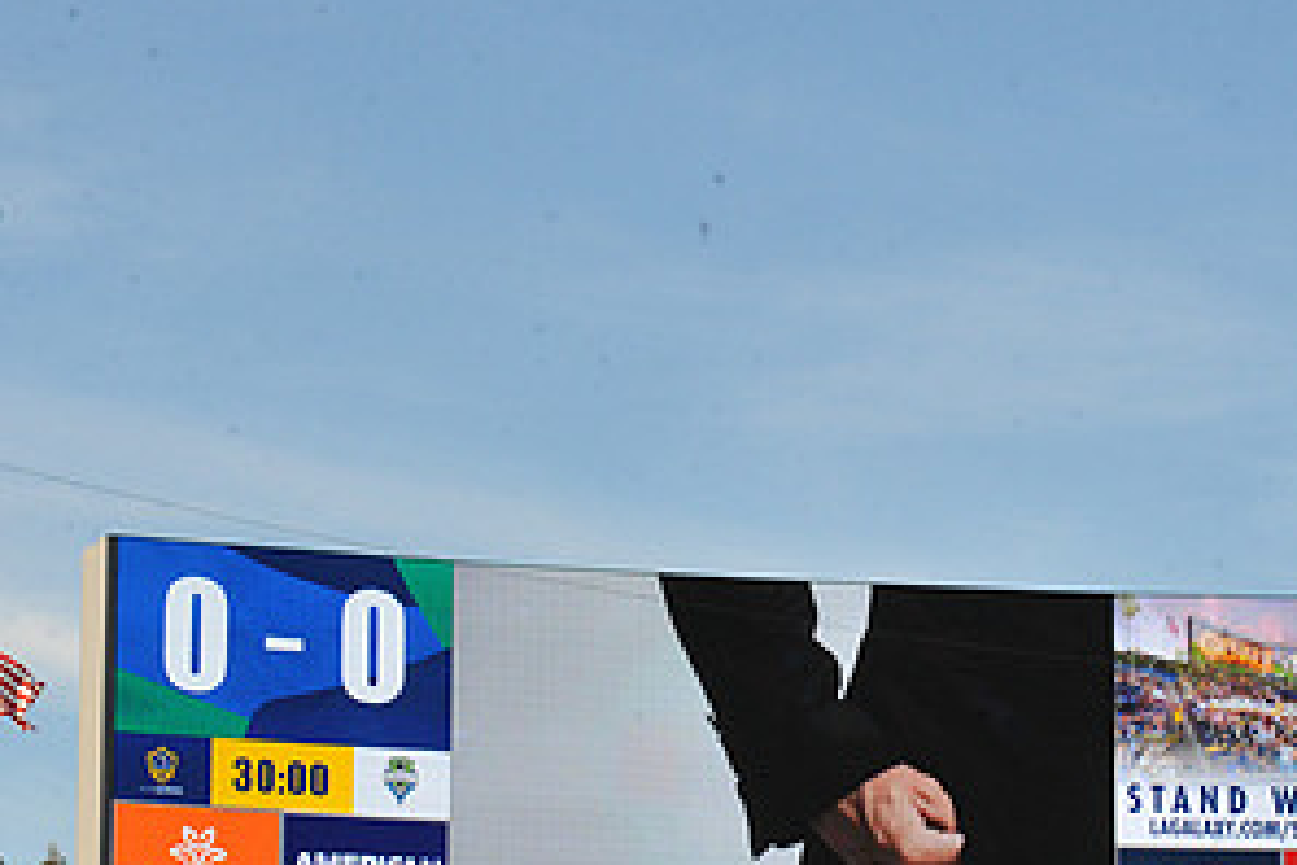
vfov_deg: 8.8
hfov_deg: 13.2
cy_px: 786
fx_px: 5620
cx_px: 812
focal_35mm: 156
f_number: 16
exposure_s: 1/1000
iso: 1600
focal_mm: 80
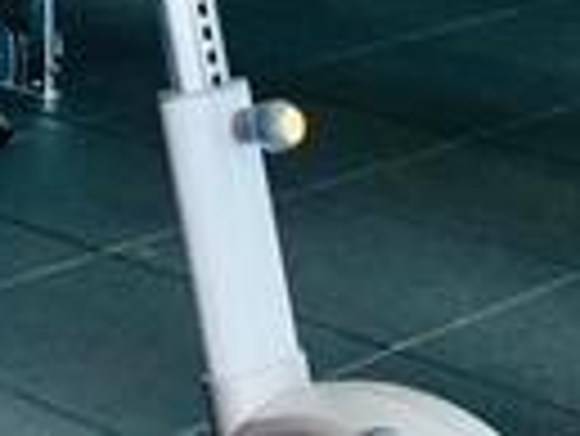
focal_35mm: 129
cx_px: -274
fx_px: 2163
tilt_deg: -2.0
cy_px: -391
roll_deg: -1.9
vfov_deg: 10.7
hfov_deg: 14.3
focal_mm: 4.25
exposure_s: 1/60
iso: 80
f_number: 1.8
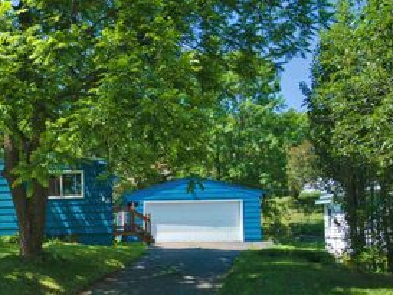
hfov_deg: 40.2
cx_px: 52
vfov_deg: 31.9
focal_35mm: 44
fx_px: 500
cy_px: 244
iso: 100
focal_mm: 4.5
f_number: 2.8
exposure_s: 1/350
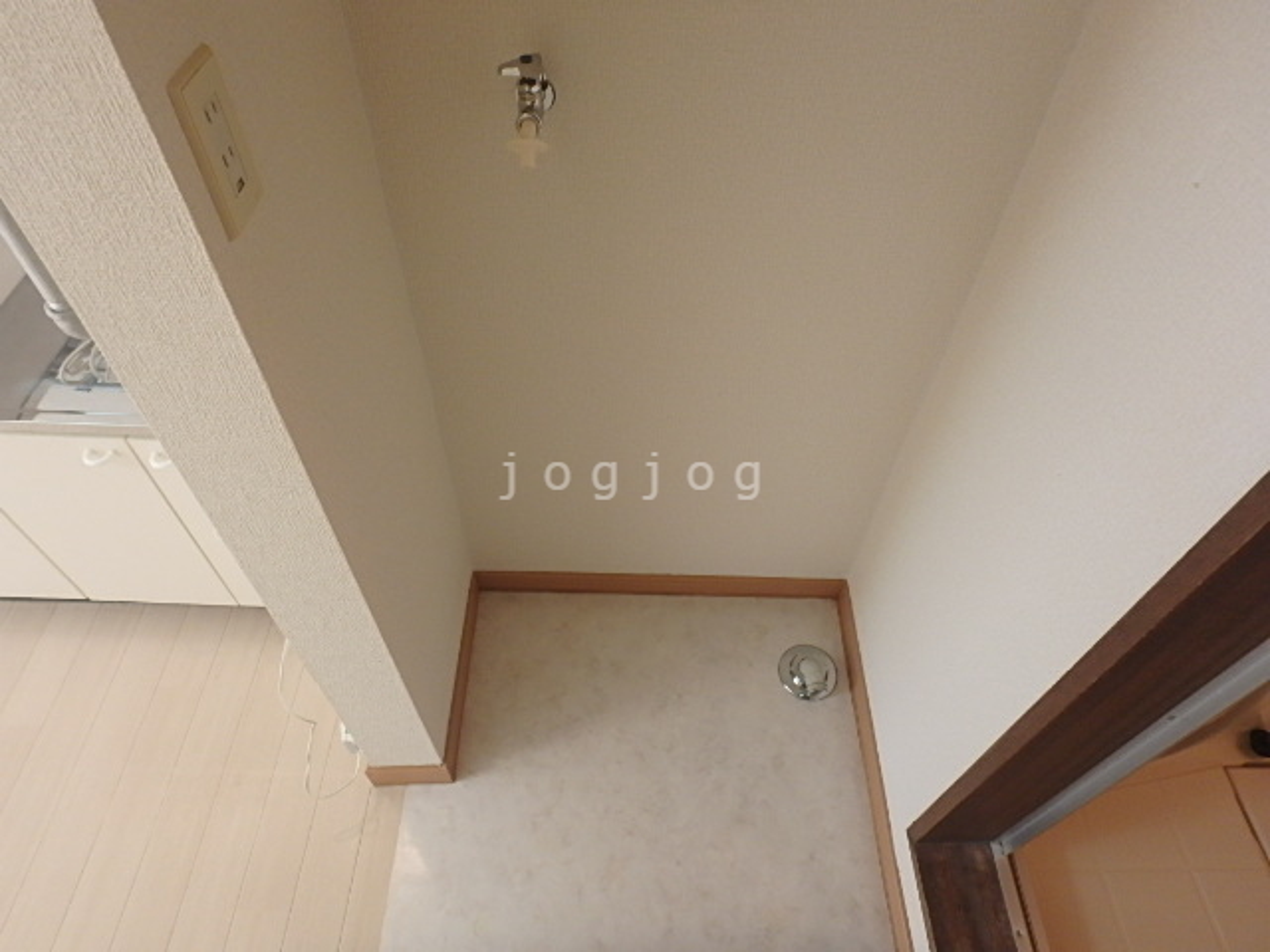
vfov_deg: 63.4
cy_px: 476
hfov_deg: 79.0
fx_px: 770
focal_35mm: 21
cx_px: 635
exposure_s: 1/30
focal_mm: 3.7
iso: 250
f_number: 3.5
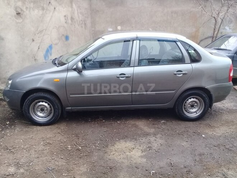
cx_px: 118
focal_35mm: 31
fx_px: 212
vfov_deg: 45.4
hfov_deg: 58.4
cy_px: 89
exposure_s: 1/100
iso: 80
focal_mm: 3.3
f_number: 2.2
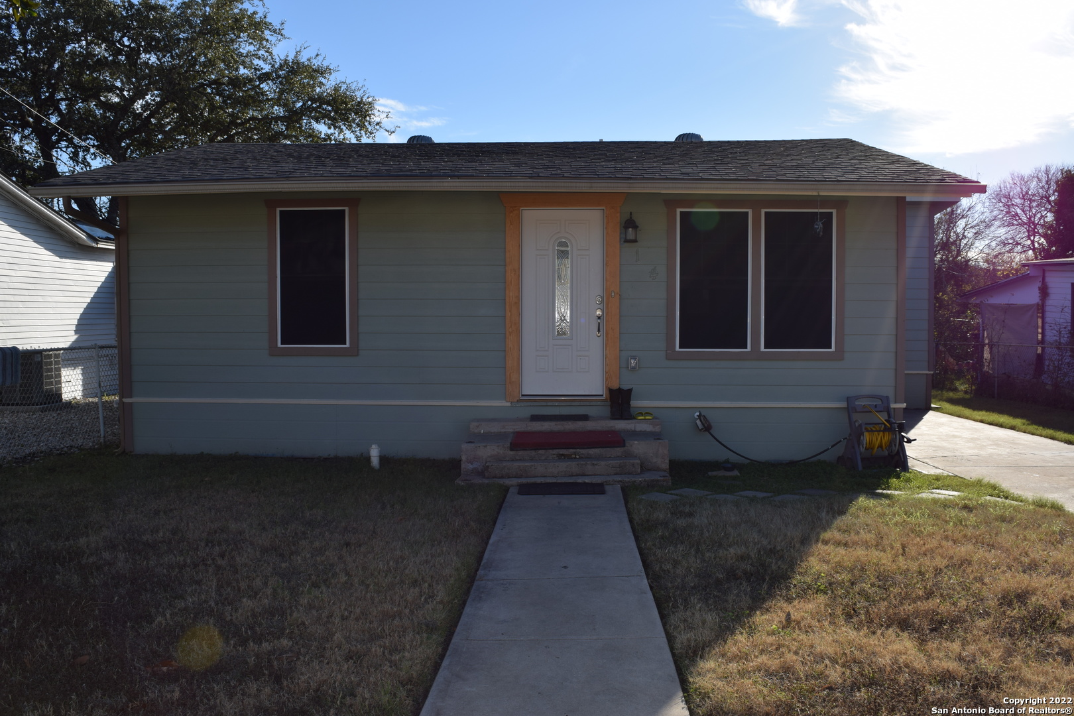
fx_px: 805
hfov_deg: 67.4
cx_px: 537
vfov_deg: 47.9
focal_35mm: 27
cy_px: 358
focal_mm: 18
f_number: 10
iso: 100
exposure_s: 1/200
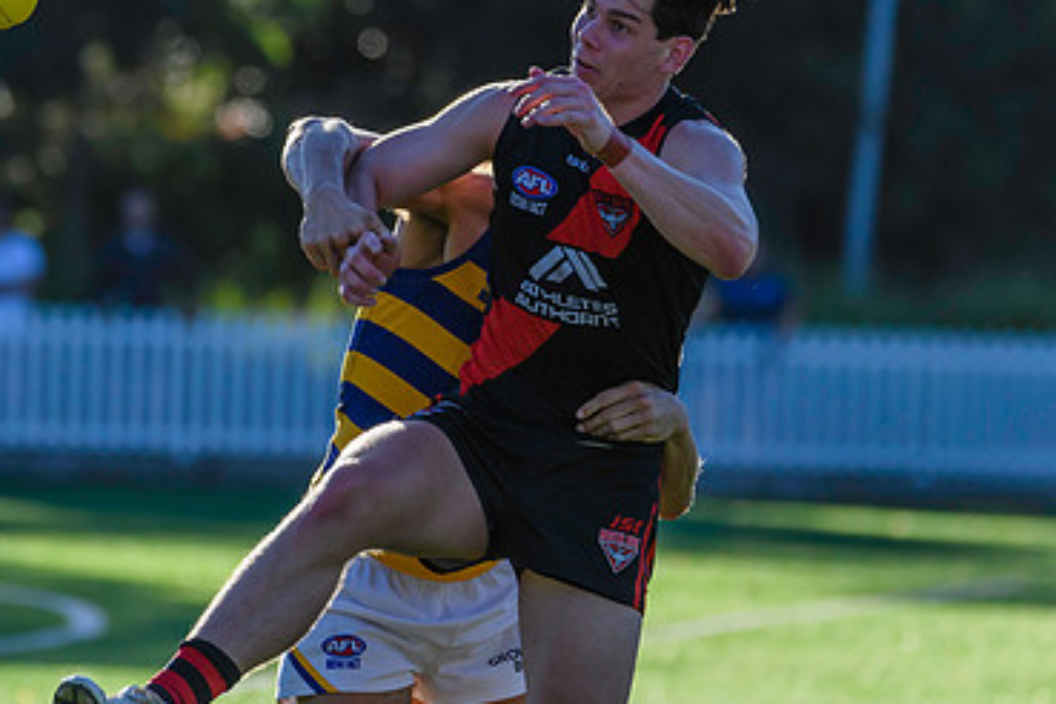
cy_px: 192
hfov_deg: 3.2
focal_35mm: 653
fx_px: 19153
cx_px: 378
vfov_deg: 2.1
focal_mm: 360
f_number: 6
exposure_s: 1/1600
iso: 800
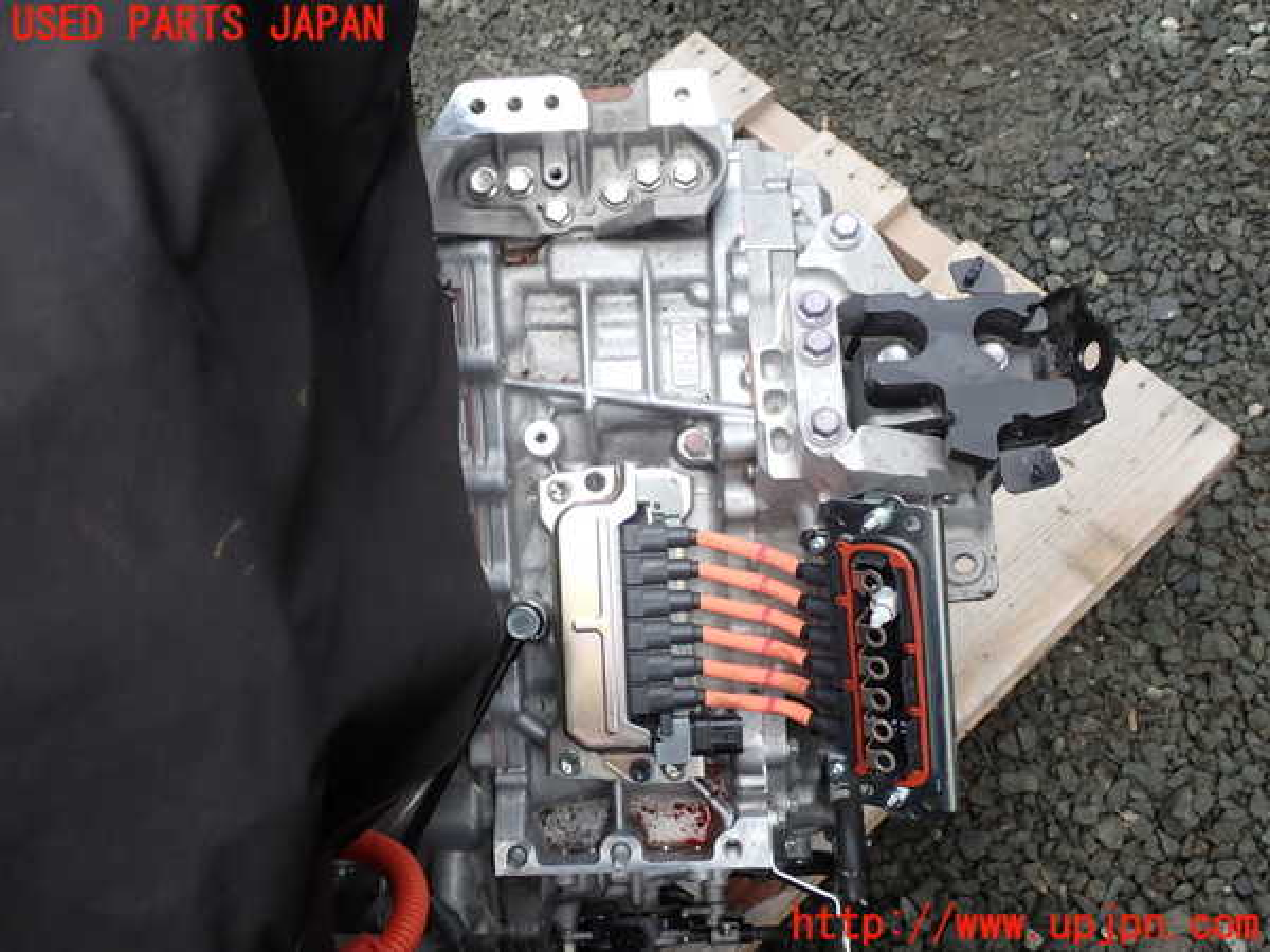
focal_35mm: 36
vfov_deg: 39.7
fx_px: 1321
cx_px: 635
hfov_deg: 51.4
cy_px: 476
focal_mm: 6.37
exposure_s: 1/400
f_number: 3.5
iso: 100
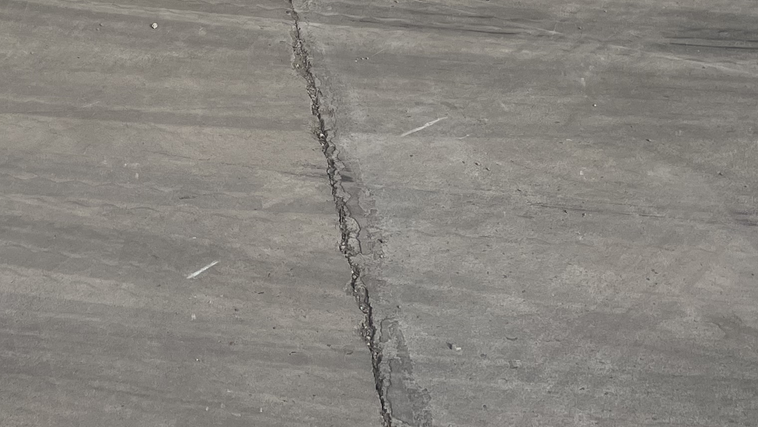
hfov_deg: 27.5
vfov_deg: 14.8
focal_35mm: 75
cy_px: -245
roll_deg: +2.0
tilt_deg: -16.0
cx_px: 120
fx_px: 1508
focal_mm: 4.2
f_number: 1.6
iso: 32
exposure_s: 1/5556
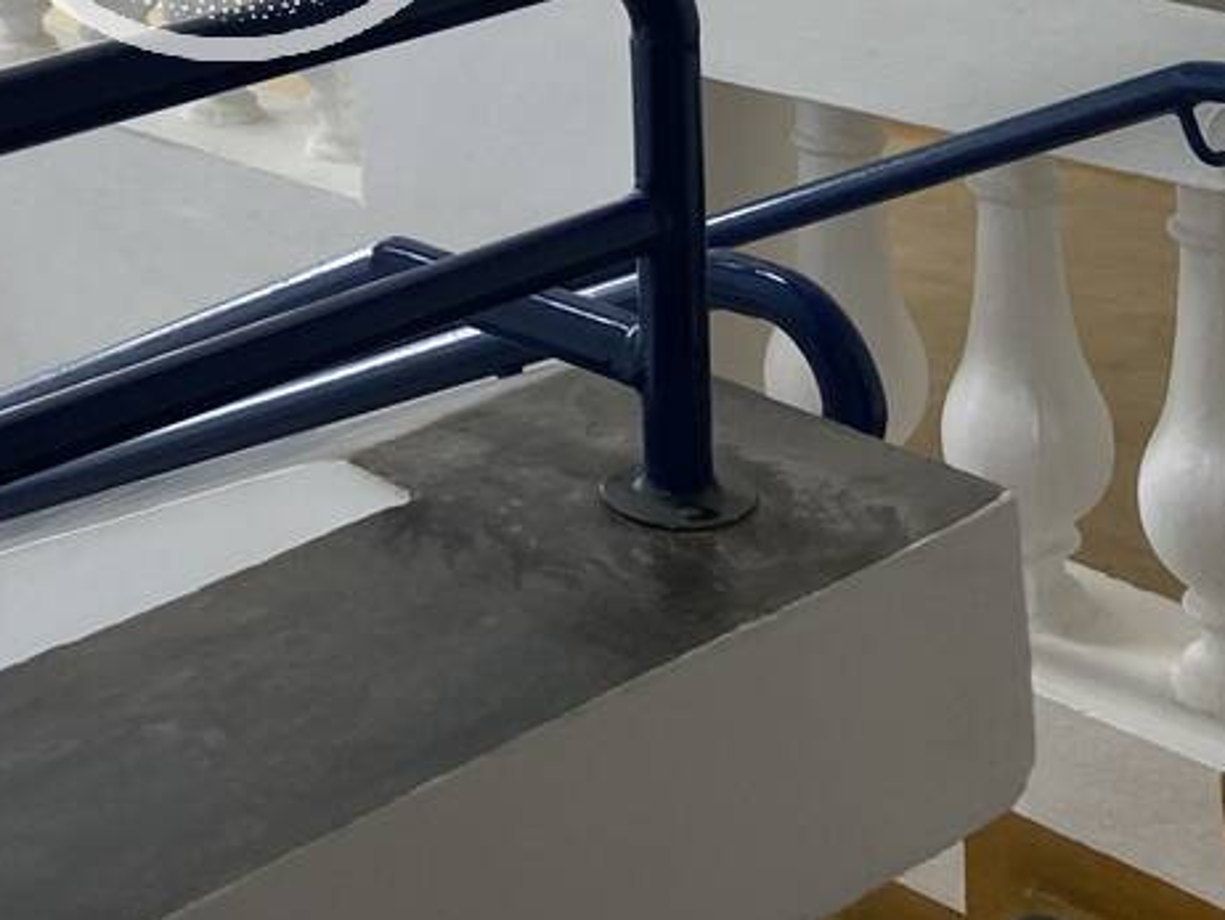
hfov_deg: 23.7
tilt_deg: -9.0
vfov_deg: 17.0
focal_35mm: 81
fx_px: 2868
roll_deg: +4.3
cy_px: -310
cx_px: 225
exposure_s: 1/120
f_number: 1.8
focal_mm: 4.25
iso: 80
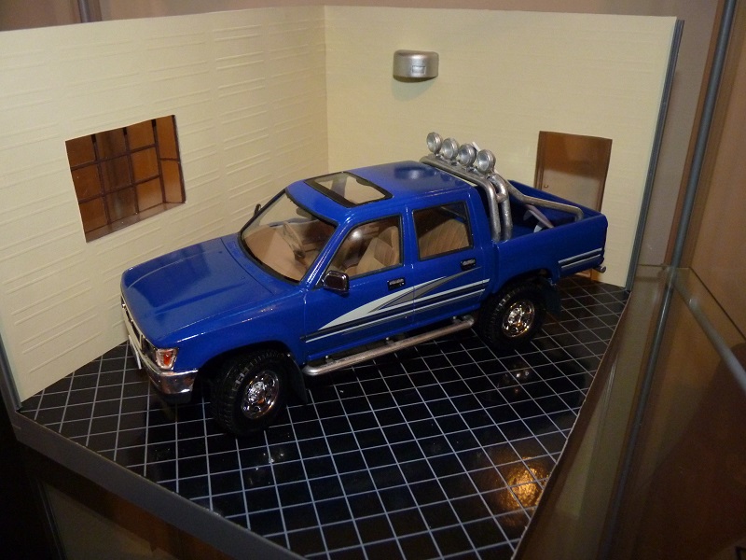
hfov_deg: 61.7
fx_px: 625
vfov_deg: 48.2
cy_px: 280
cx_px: 373
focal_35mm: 29
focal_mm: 5.2
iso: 400
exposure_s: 1/15
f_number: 2.8
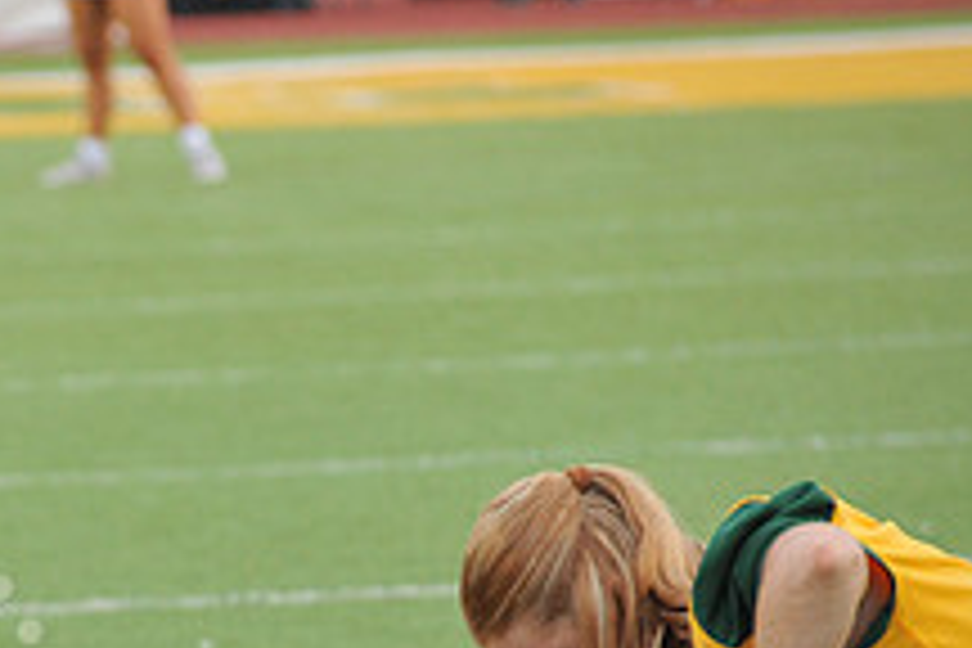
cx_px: -328
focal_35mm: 537
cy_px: 842
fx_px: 14498
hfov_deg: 3.8
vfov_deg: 2.6
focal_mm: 200
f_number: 5.6
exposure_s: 1/250
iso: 1600
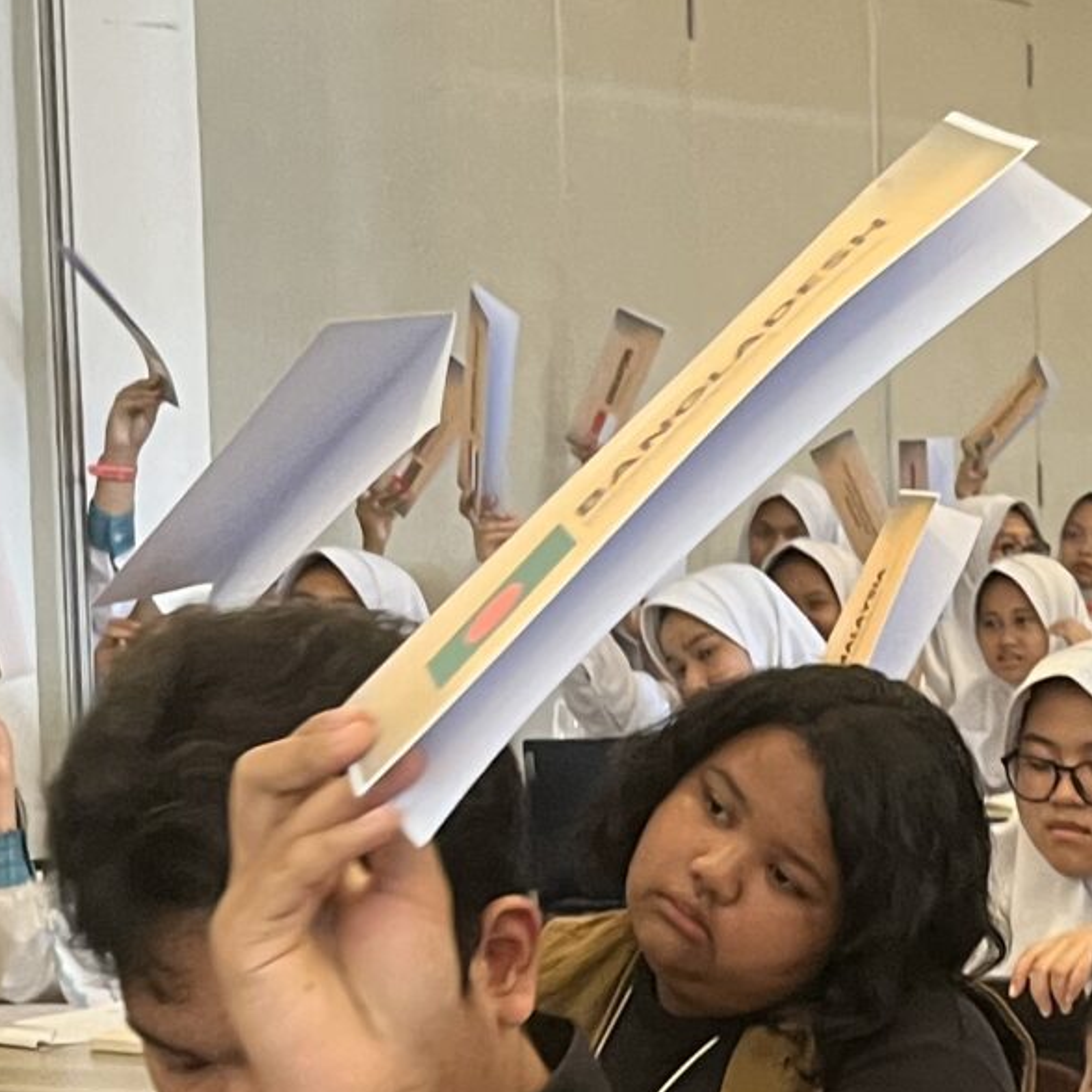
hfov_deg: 16.8
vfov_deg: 17.4
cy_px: 535
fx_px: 3569
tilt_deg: -0.8
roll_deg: +1.1
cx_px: 1242
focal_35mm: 100
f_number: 1.6
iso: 250
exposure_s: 1/50
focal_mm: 5.1
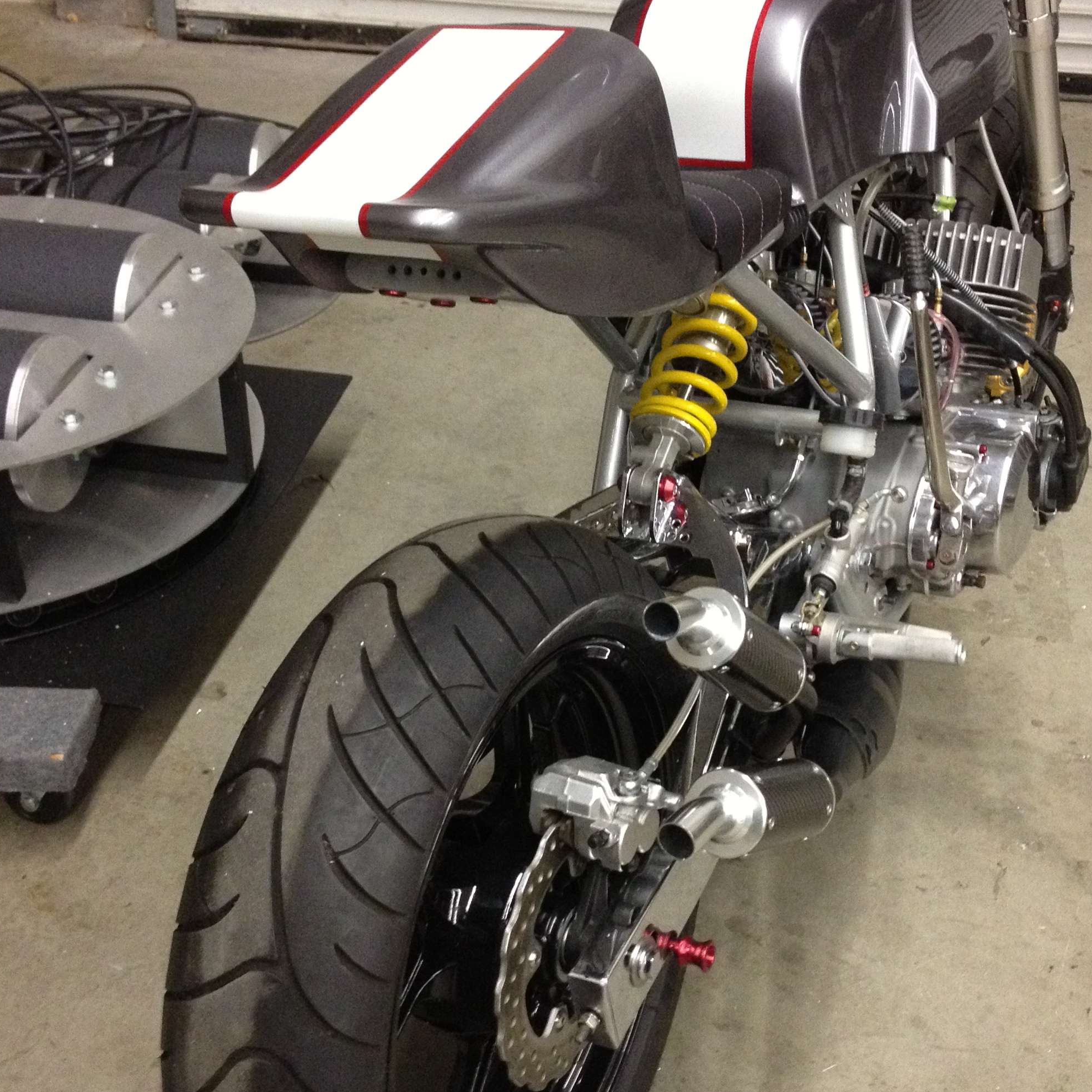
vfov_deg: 33.4
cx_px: 567
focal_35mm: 51
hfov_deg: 33.4
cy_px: 549
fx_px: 1820
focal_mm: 4.28
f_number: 2.4
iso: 400
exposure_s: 1/20
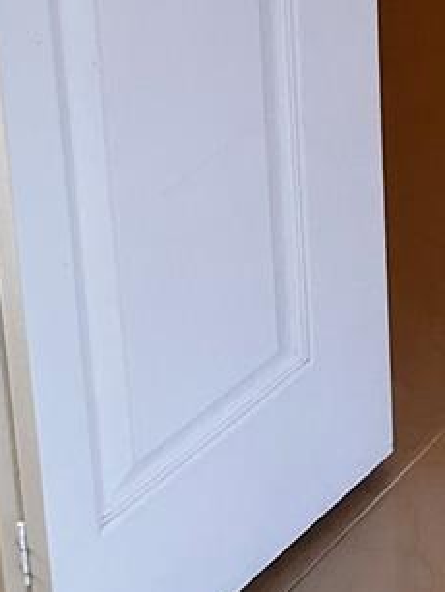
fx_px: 1609
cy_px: -511
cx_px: 635
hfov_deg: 14.8
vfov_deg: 16.8
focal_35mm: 94
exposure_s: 1/120
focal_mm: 6.86
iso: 200
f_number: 1.78
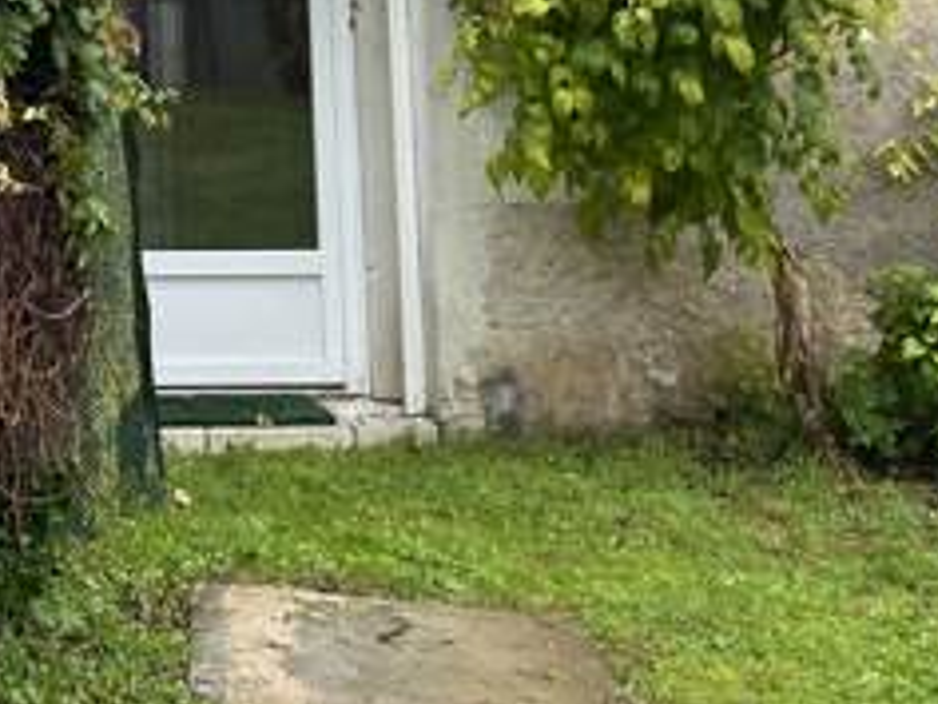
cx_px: -215
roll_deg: +2.3
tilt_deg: +9.2
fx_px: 2385
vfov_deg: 15.2
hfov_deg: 20.7
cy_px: -418
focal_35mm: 88
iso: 50
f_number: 1.6
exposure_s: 1/370
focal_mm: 5.1
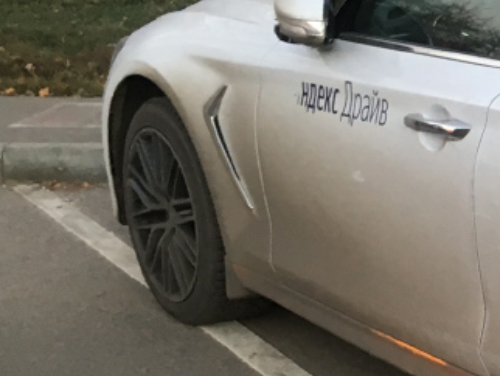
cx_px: 927
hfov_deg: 14.6
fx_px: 1691
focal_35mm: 117
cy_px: 296
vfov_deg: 12.6
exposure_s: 1/33
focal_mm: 4.15
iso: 80
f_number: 2.2
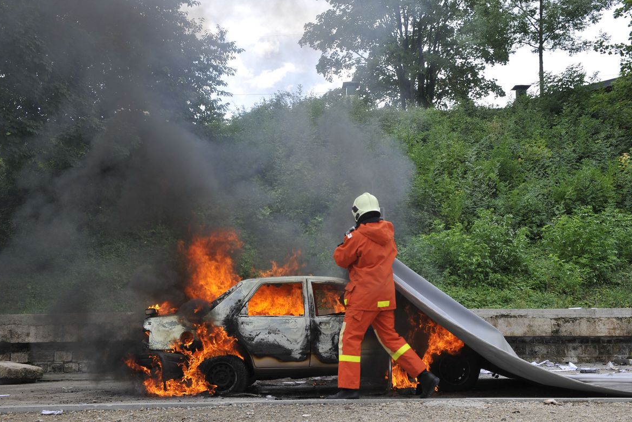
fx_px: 755
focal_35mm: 43
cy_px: 213
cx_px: 316
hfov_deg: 45.4
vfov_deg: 31.2
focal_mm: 42
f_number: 7.1
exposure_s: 1/250
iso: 200
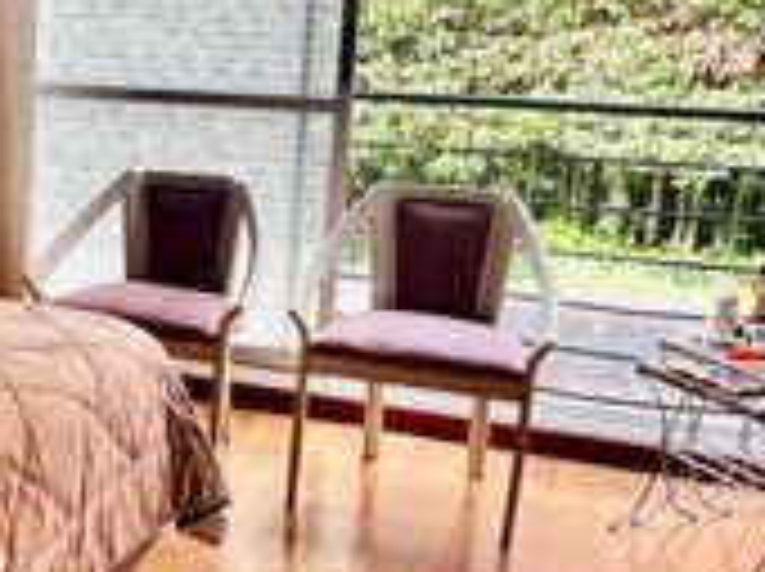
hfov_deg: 32.8
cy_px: 284
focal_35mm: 55
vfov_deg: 26.5
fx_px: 1214
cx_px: 43
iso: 40
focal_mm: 2.22
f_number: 2.2
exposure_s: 1/140
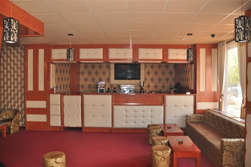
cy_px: 84
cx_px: 126
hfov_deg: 67.4
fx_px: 188
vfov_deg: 47.8
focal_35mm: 27
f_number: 3.5
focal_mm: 18
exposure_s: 1/60
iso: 800
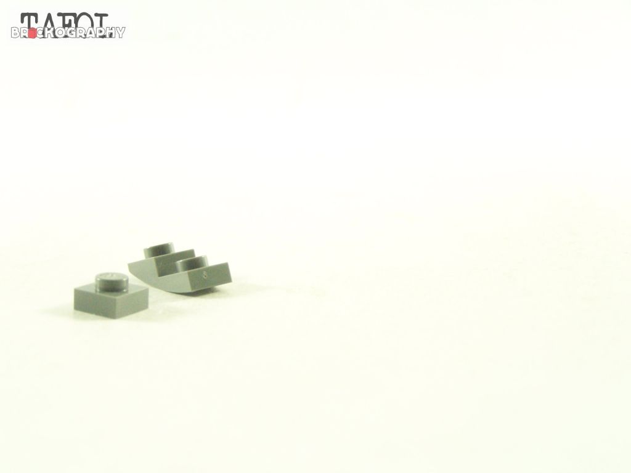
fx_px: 1258
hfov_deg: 28.2
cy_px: 236
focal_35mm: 69
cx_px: 316
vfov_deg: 21.3
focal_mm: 11.5
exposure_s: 1/60
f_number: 3.2
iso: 400
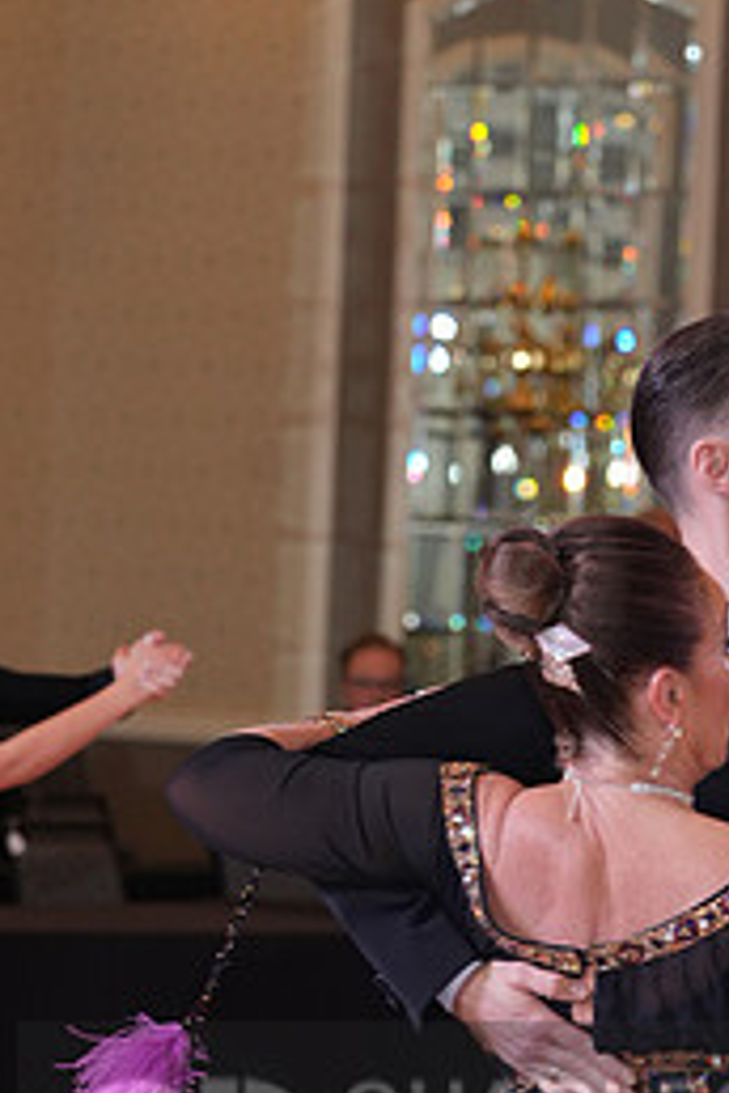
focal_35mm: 211
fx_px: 6409
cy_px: 1165
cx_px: 604
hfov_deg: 6.5
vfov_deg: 9.7
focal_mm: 94
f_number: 4.5
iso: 1250
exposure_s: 1/200
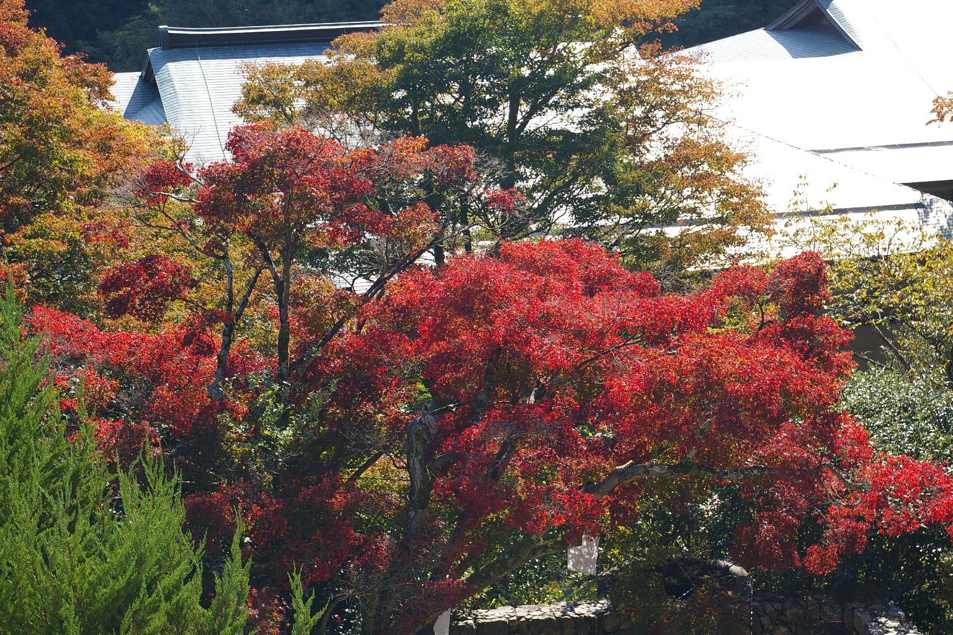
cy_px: 318
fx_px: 2184
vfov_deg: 16.6
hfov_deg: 24.6
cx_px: 476
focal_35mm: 82
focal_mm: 55
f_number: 8
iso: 200
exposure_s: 1/125
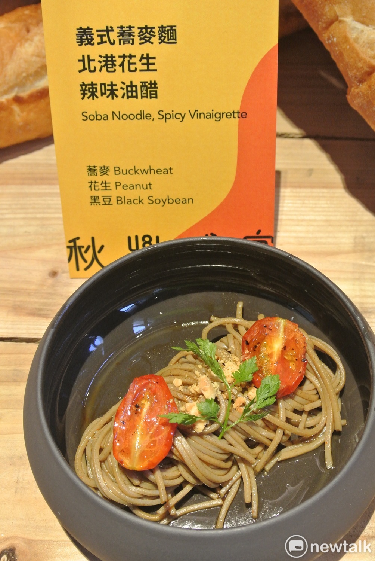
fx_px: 841
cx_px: 188
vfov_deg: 36.8
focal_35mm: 54
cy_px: 280
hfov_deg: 25.1
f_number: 5
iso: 720
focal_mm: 20.3
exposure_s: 1/30
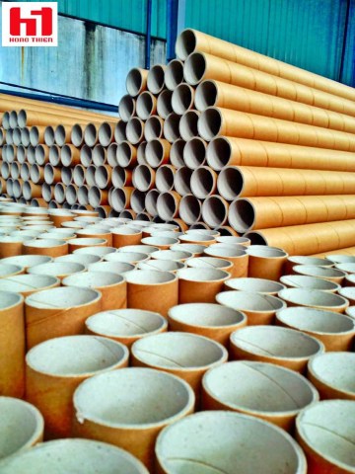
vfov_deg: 52.6
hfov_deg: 40.7
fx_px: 479
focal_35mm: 35
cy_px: 237
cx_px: 178
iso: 64
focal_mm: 4.28
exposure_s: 1/20
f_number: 2.4
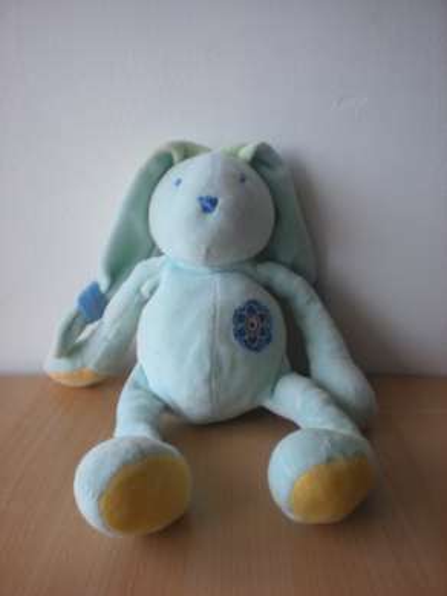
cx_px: 224
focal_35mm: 38
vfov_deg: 49.0
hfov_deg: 37.7
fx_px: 655
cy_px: 298
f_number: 3.1
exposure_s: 1/59.8
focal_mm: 6.3
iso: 80
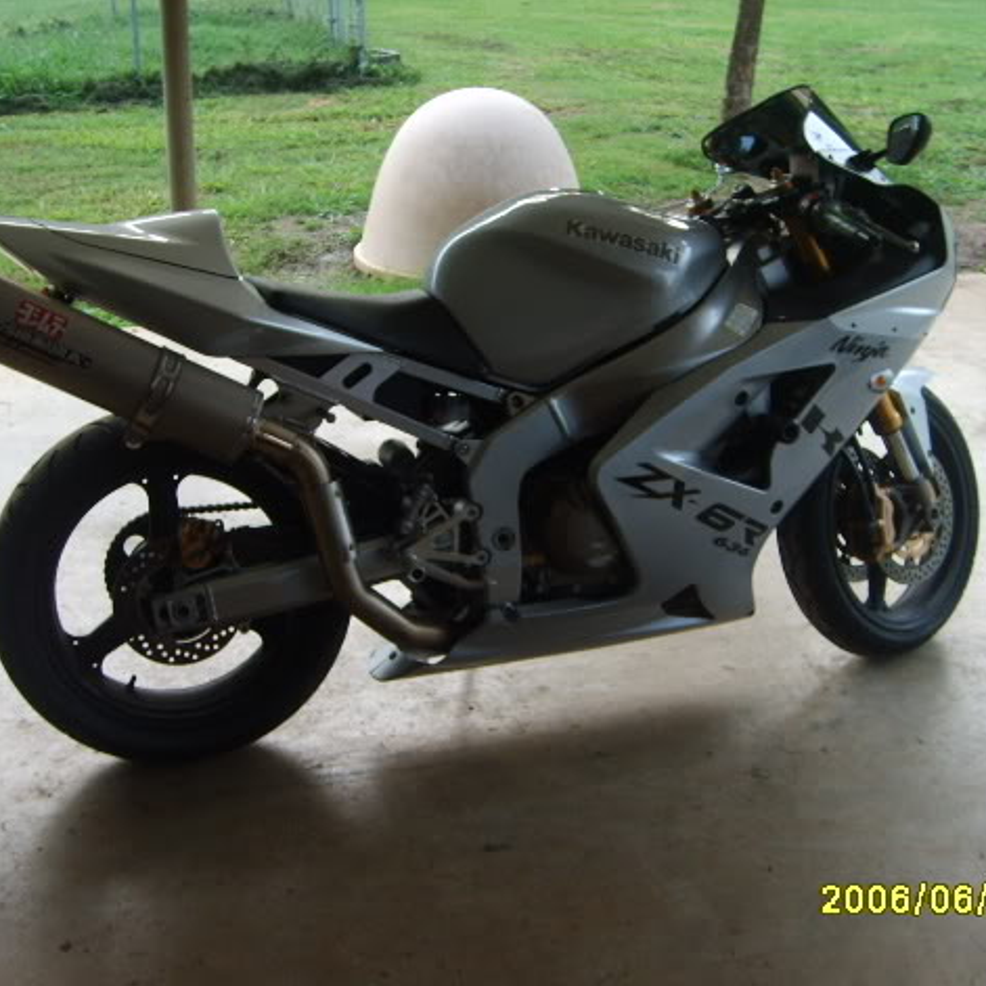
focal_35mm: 42
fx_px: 1353
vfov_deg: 40.0
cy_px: 500
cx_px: 484
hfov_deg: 40.0
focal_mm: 5.8
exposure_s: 1/60
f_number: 2.8
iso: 50
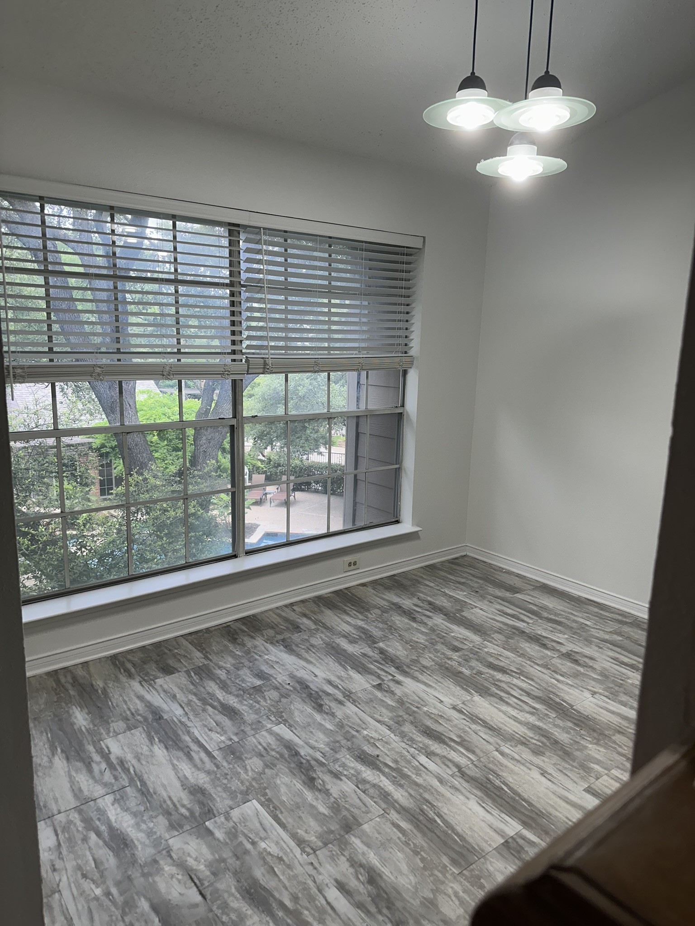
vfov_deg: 71.6
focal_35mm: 24
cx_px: 348
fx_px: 642
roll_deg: -2.2
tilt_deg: -9.8
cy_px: 463
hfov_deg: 56.8
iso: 64
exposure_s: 1/120
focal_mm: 6.86
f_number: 1.78
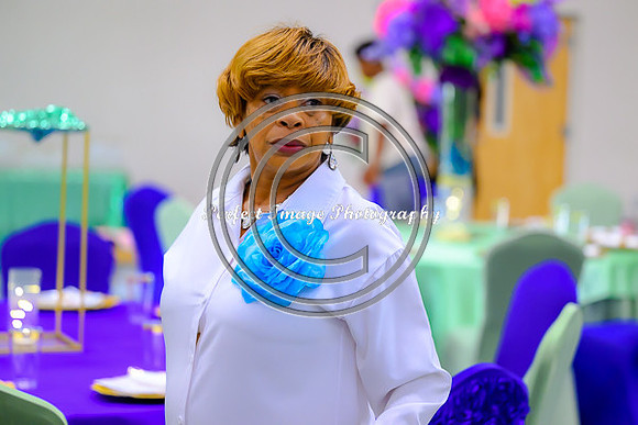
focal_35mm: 89
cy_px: 212
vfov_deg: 15.4
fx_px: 1578
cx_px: 319
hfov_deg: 22.9
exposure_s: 1/200
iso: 2800
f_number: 2.8
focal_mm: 89
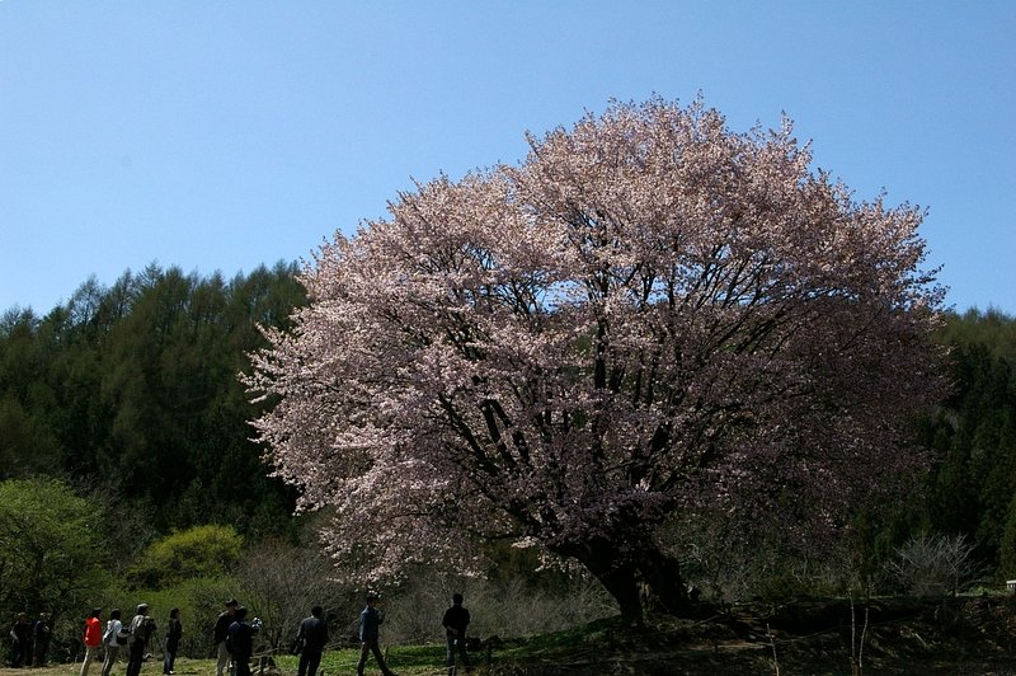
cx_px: 508
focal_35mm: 46
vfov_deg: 28.9
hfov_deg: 42.4
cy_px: 338
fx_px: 1311
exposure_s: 1/400
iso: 400
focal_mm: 31
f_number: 10
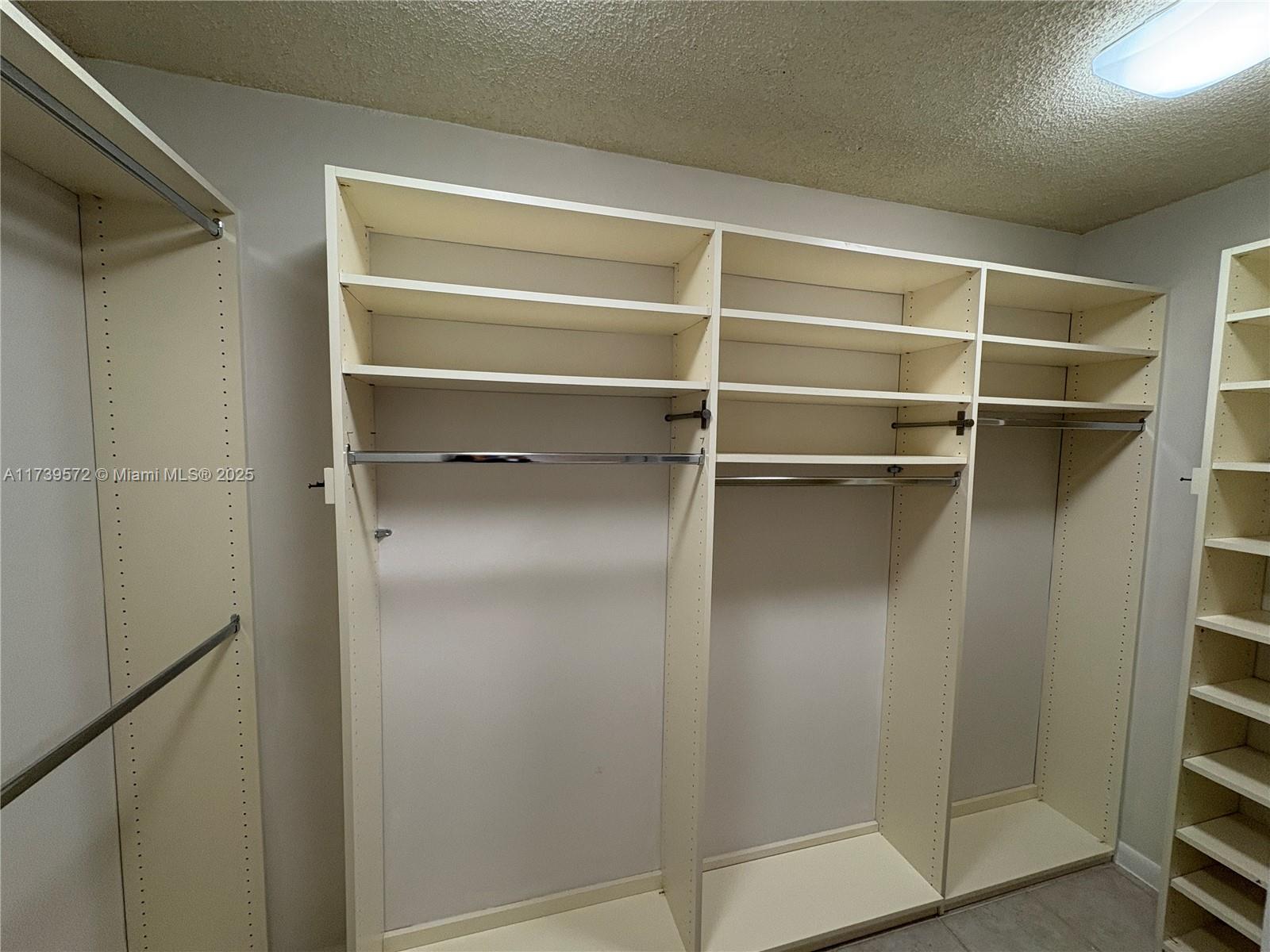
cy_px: 476
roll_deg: -0.7
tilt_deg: -3.8
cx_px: 635
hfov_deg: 102.1
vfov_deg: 85.7
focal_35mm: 14
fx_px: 514
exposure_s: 1/120
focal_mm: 2.22
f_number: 2.2
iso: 200
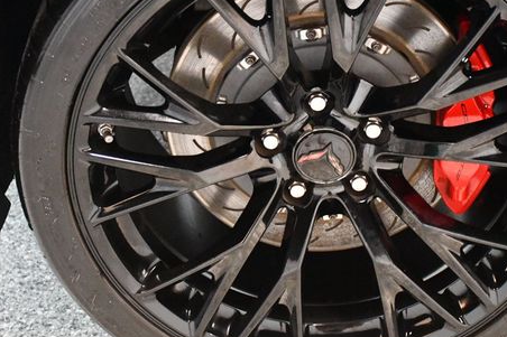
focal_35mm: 85
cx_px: 314
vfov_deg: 16.1
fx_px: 1197
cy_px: 158
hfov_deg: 23.9
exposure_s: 1/60
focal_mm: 40
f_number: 4.5
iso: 11400
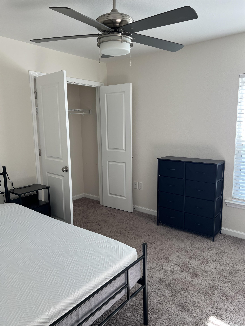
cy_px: 163
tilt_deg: -8.9
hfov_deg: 53.1
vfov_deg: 67.3
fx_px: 245
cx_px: 122
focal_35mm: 26
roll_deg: +1.1
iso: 50
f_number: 1.5
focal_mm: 5.7
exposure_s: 1/121
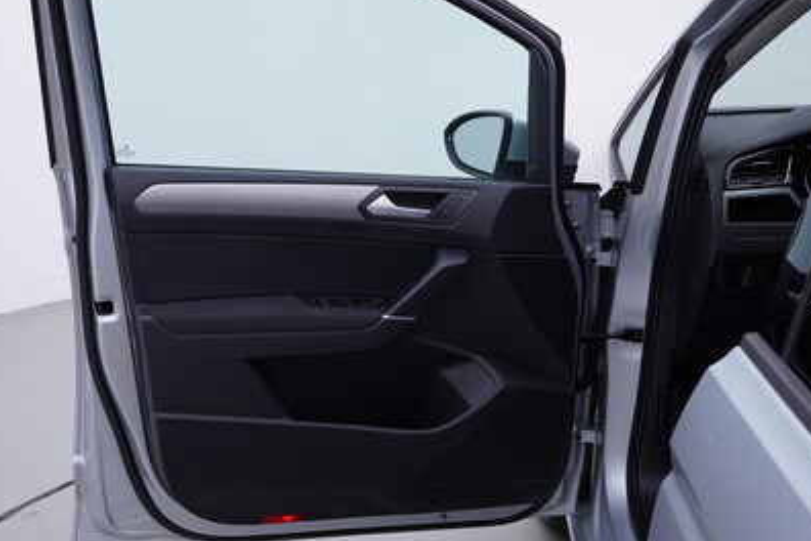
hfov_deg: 39.3
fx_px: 1126
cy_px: 200
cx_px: 289
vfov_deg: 26.9
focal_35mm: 50
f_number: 4
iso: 125
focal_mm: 24
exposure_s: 1/80
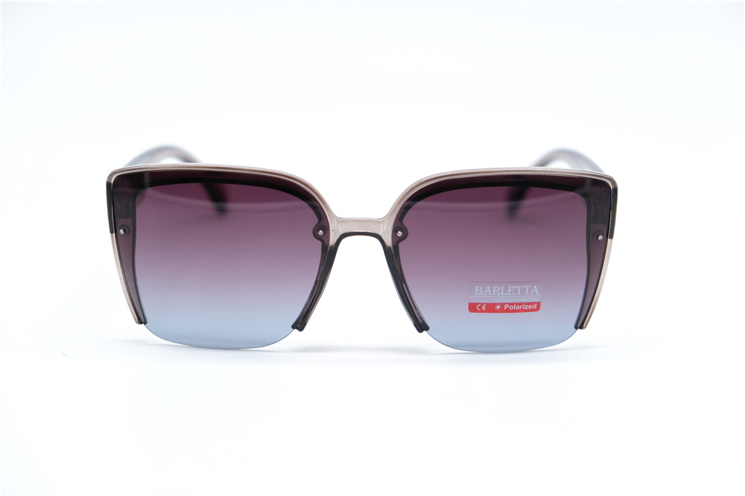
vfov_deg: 17.9
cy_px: 248
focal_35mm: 76
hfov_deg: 26.7
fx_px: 1572
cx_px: 372
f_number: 4
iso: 160
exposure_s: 1/150
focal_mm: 50.5
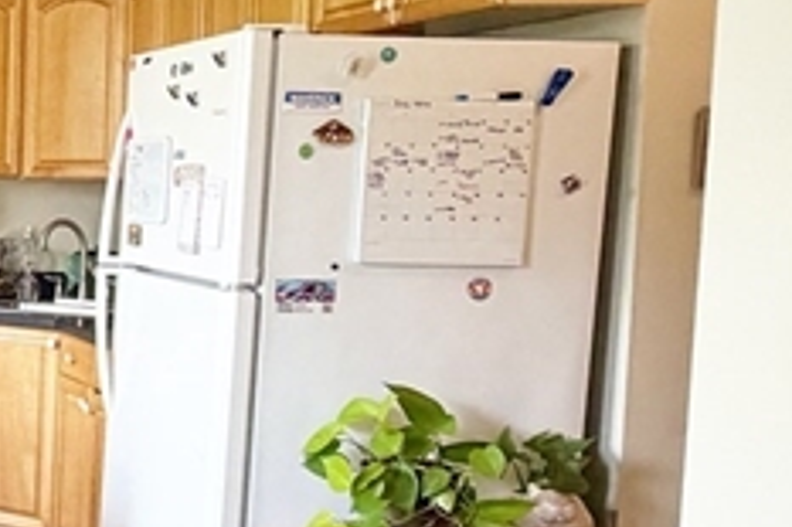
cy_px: 279
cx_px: -394
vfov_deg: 21.2
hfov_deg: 24.5
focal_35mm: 64
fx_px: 1407
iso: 250
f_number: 2.2
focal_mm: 2.22
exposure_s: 1/121
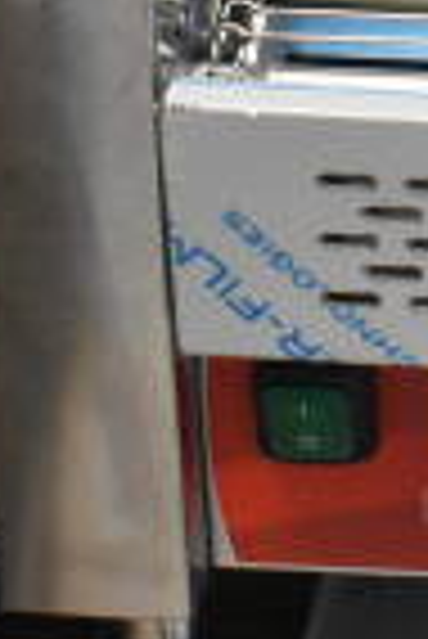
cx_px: 946
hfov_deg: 8.0
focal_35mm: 161
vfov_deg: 12.5
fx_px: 2867
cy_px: -61
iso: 2800
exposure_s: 1/40
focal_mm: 25
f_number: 4
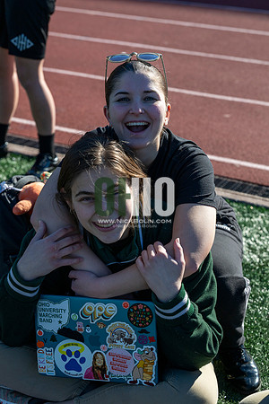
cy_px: 202
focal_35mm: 70
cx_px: 134
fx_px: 785
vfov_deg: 28.8
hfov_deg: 19.5
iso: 250
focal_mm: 70
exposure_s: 1/2000
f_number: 5
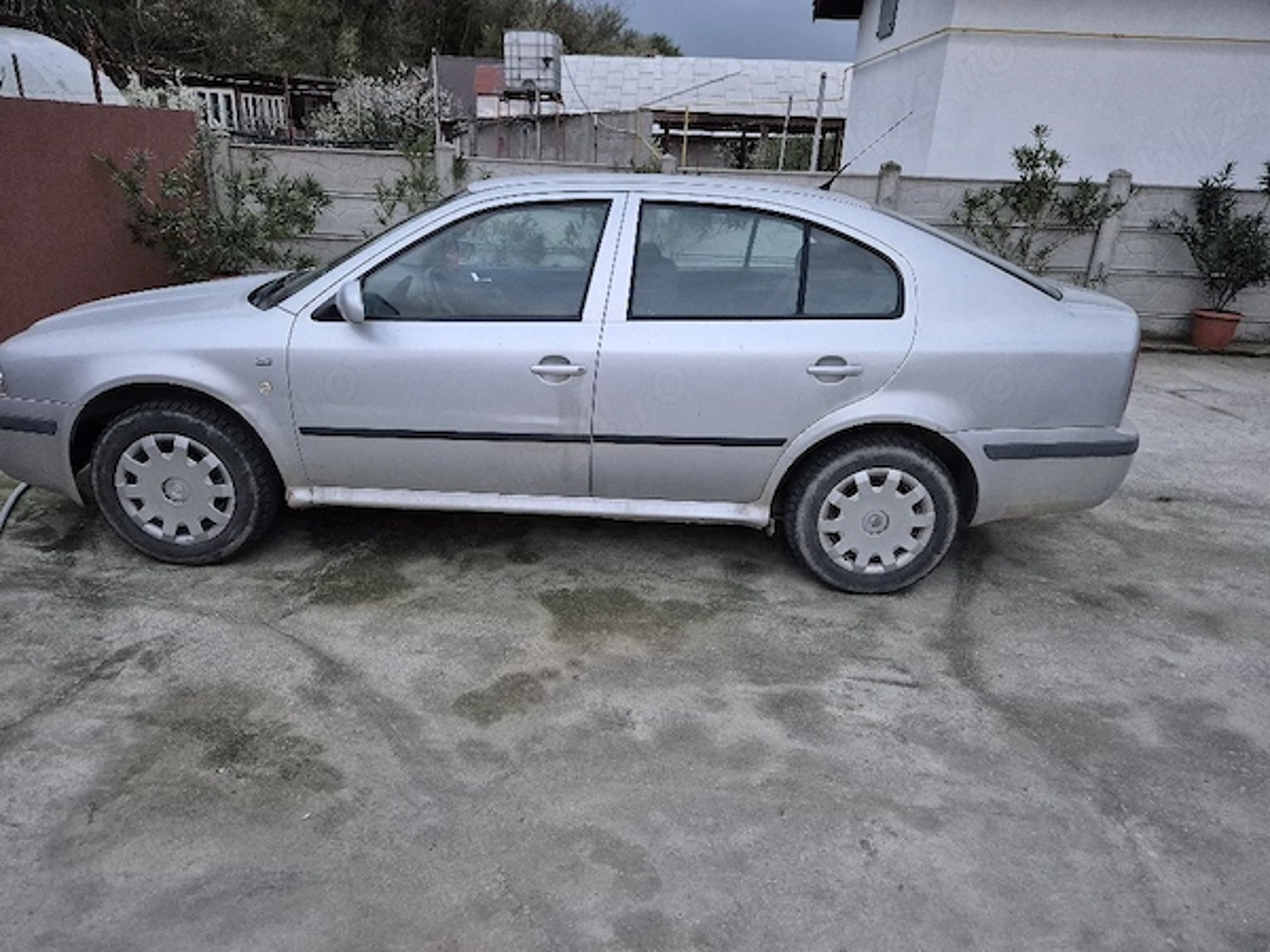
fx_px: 844
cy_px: 476
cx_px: 635
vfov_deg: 58.9
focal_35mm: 23
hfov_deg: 73.9
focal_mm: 5.4
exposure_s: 1/100
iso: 1250
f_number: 1.8
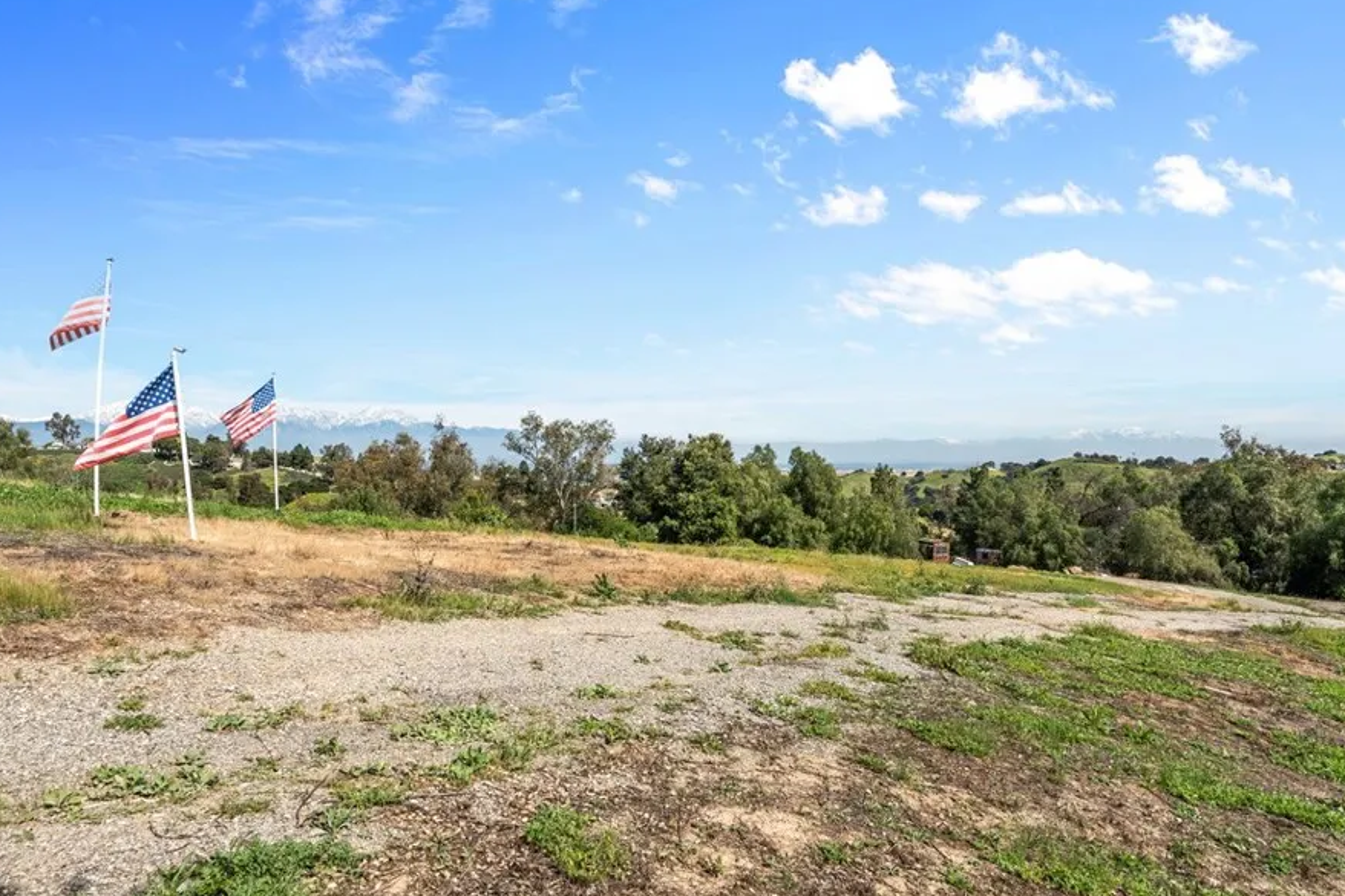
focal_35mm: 22
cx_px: 663
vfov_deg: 58.1
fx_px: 806
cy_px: 476
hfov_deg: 79.7
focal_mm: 18.5
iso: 400
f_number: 9
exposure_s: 1/1600
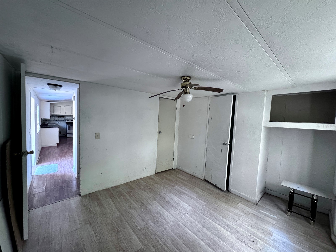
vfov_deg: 85.7
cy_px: 126
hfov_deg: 102.1
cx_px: 168
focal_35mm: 14
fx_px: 136
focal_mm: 2.22
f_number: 2.2
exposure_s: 1/60
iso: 1000
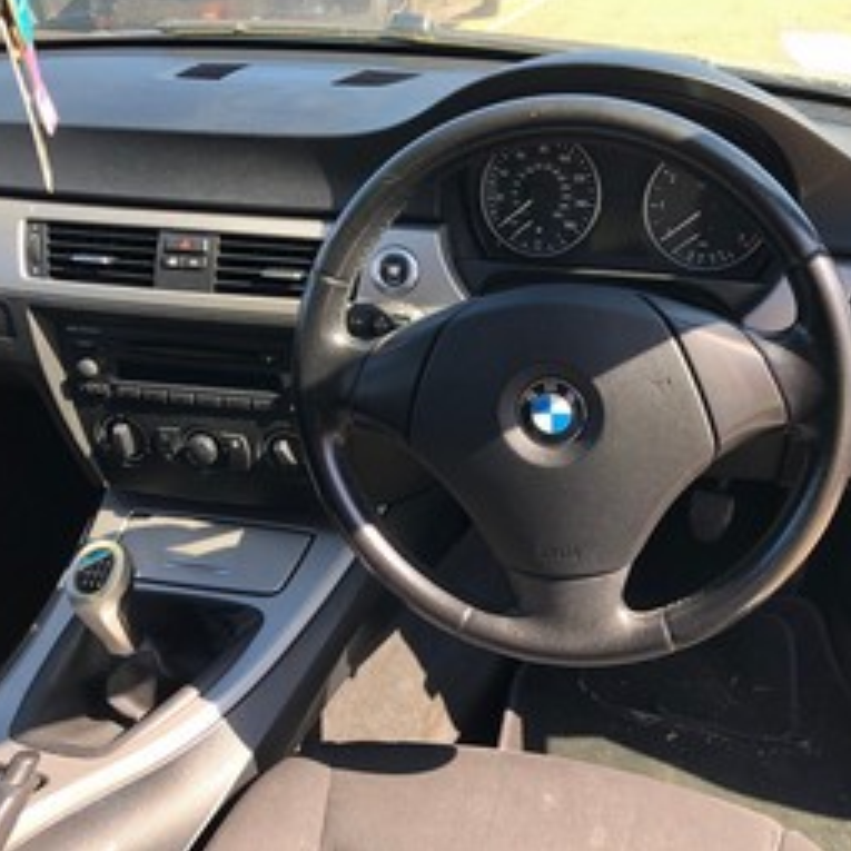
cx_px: 537
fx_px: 946
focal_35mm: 34
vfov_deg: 48.4
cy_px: 420
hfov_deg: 48.0
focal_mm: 4
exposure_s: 1/120
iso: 32
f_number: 1.8
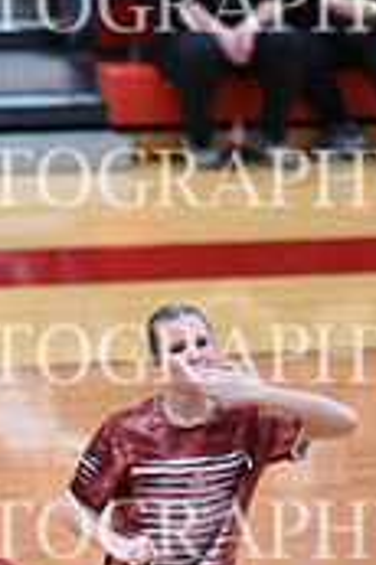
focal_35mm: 419
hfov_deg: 3.3
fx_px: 6577
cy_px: 617
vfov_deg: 4.9
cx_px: -208
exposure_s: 1/400
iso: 4000
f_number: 2.8
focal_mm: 125
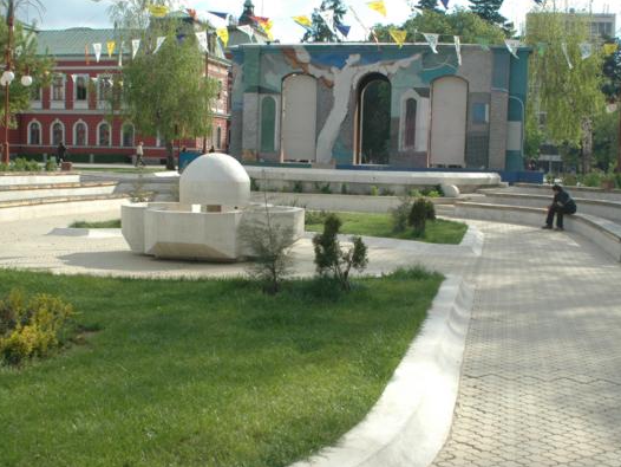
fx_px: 826
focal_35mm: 46
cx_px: 326
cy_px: 234
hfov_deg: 41.2
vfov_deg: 31.5
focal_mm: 28
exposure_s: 1/320
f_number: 9
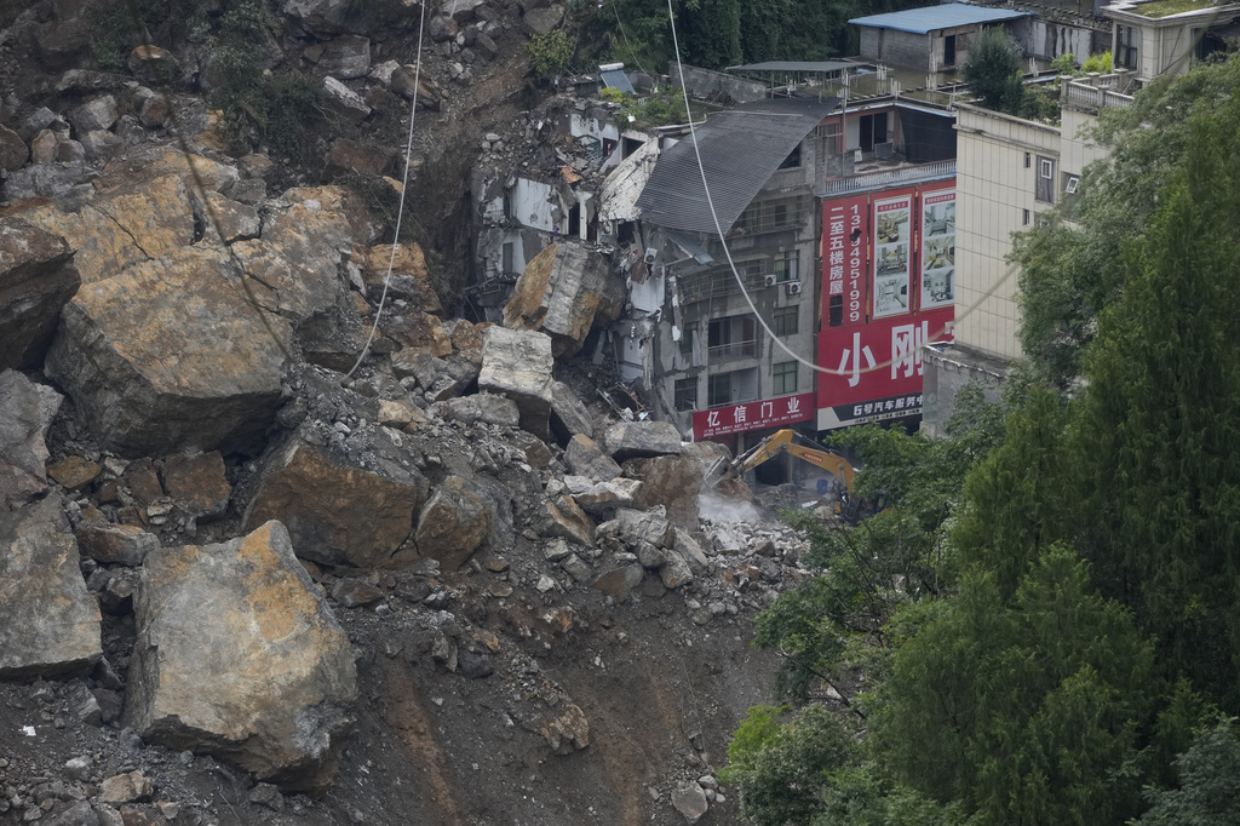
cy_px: 413
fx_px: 13773
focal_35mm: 400
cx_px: 620
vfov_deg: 3.4
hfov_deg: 5.2
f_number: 6.3
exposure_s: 1/2500
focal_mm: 400
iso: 1000
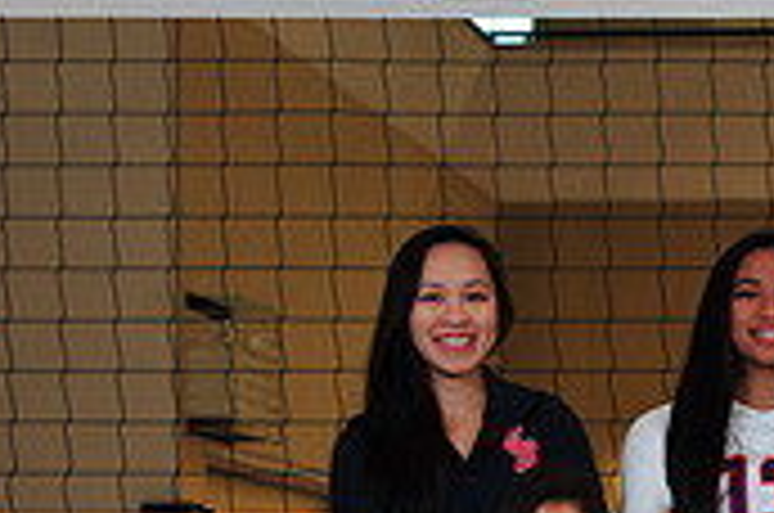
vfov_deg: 7.9
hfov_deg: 11.6
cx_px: 1242
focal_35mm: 169
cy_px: 747
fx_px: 3627
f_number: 5.6
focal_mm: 50
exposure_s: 1/125
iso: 400
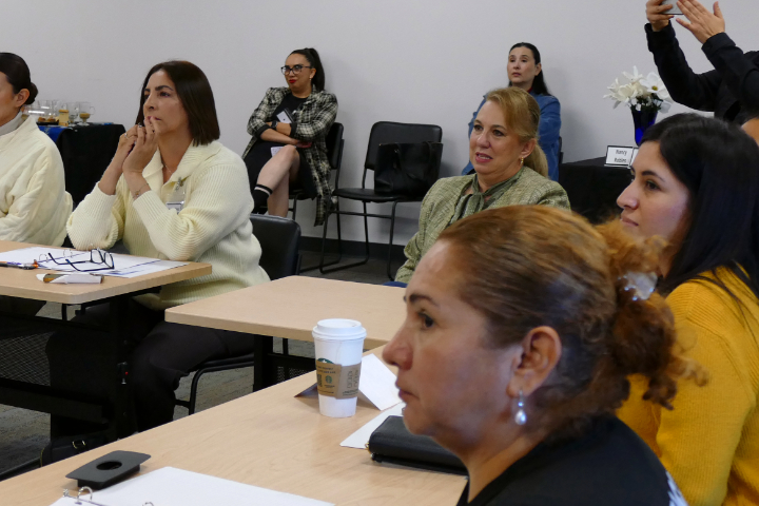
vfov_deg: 18.1
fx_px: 1581
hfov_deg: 26.6
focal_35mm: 75
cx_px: 178
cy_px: 158
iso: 500
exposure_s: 1/80
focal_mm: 16.2
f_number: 3.2
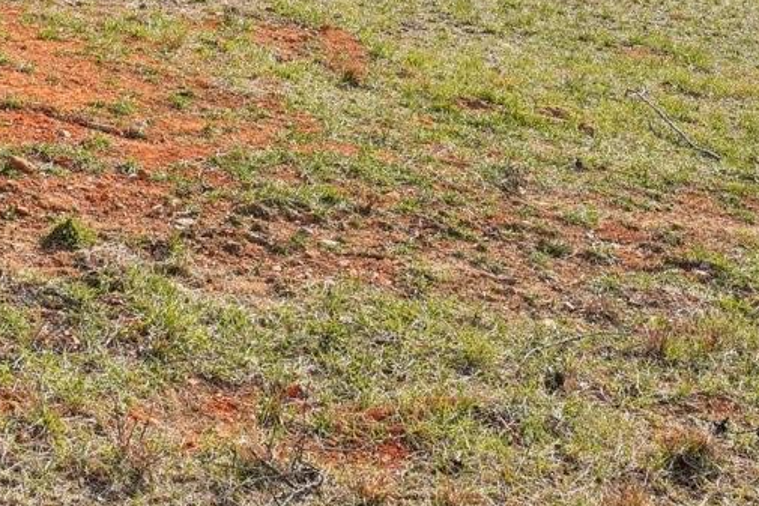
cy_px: -309
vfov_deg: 15.6
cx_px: 361
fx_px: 1667
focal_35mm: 79
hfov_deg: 25.7
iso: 100
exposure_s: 1/320
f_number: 8
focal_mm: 13
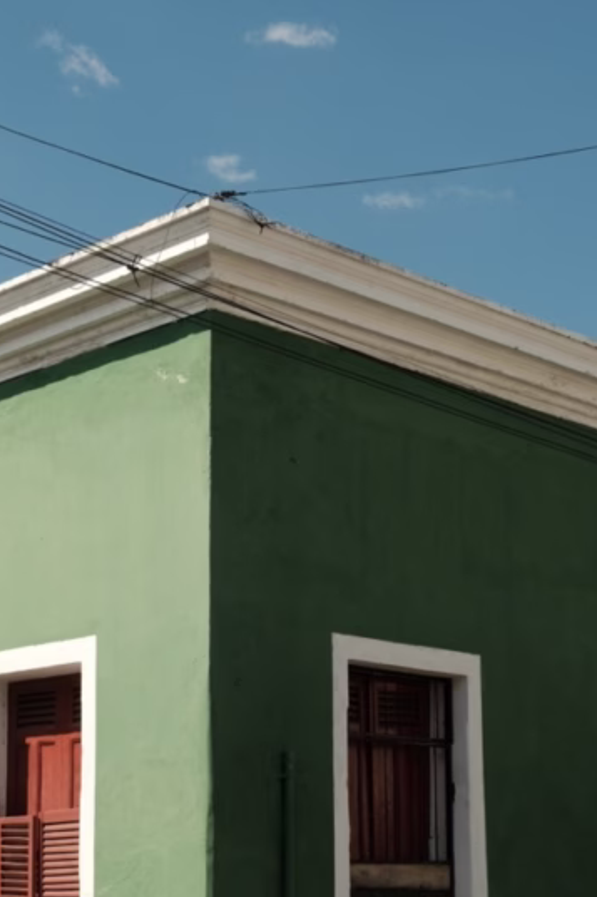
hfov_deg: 21.5
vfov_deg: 31.6
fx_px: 1568
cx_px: 214
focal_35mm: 63
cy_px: 611
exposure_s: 1/340
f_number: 9
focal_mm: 22.3
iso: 200
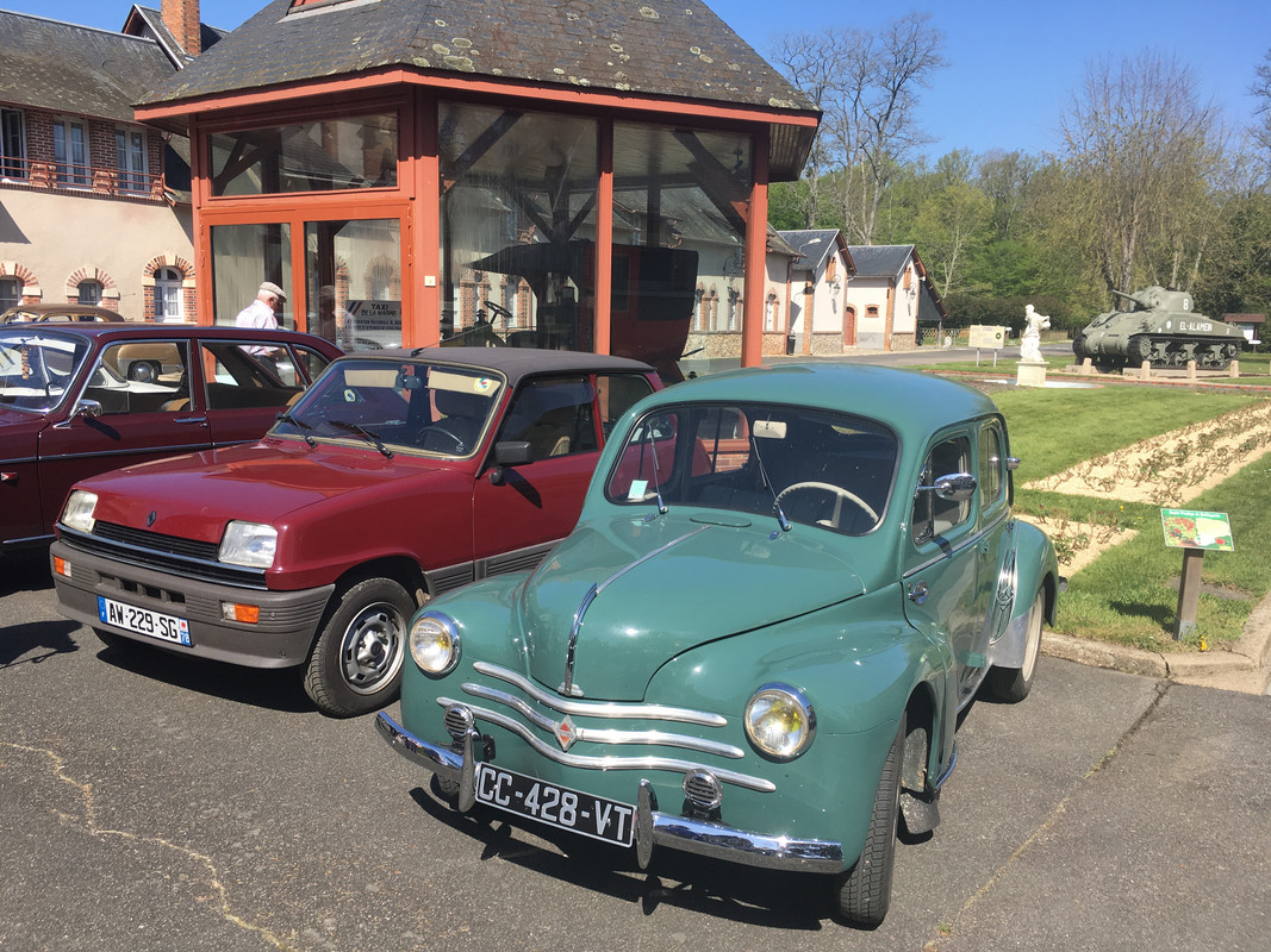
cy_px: 476
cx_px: 636
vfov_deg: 48.2
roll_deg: +0.7
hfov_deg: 61.7
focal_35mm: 29
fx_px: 1065
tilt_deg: -8.8
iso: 25
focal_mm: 4.15
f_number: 2.2
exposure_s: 1/1083
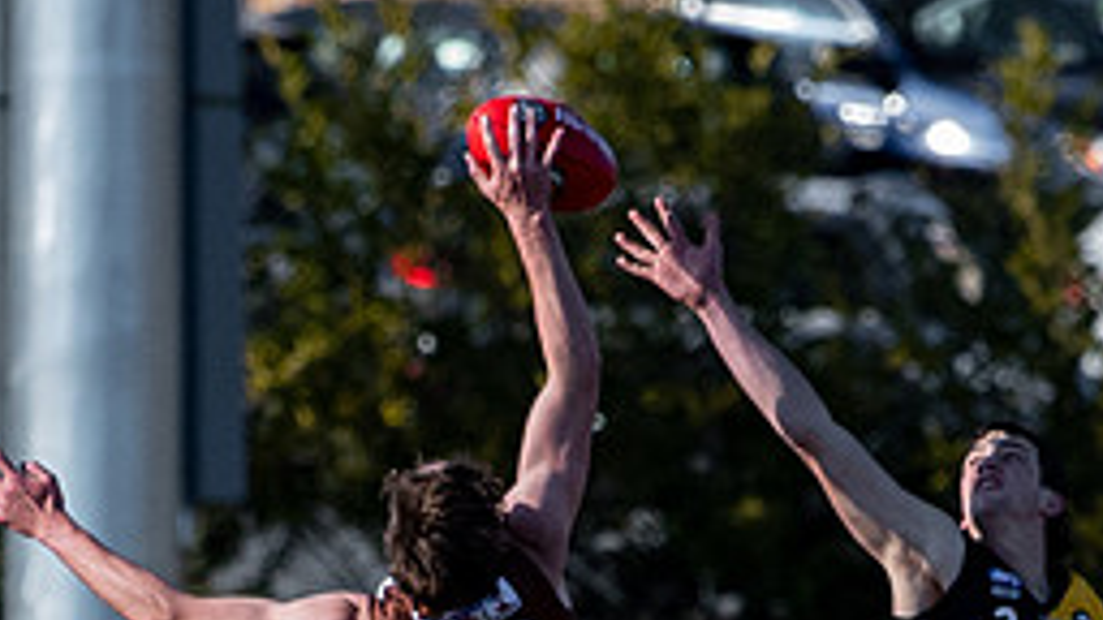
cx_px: 453
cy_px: 1000
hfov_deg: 1.2
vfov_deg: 0.7
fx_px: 51446
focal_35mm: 1759
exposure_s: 1/2500
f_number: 4
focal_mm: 200
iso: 500
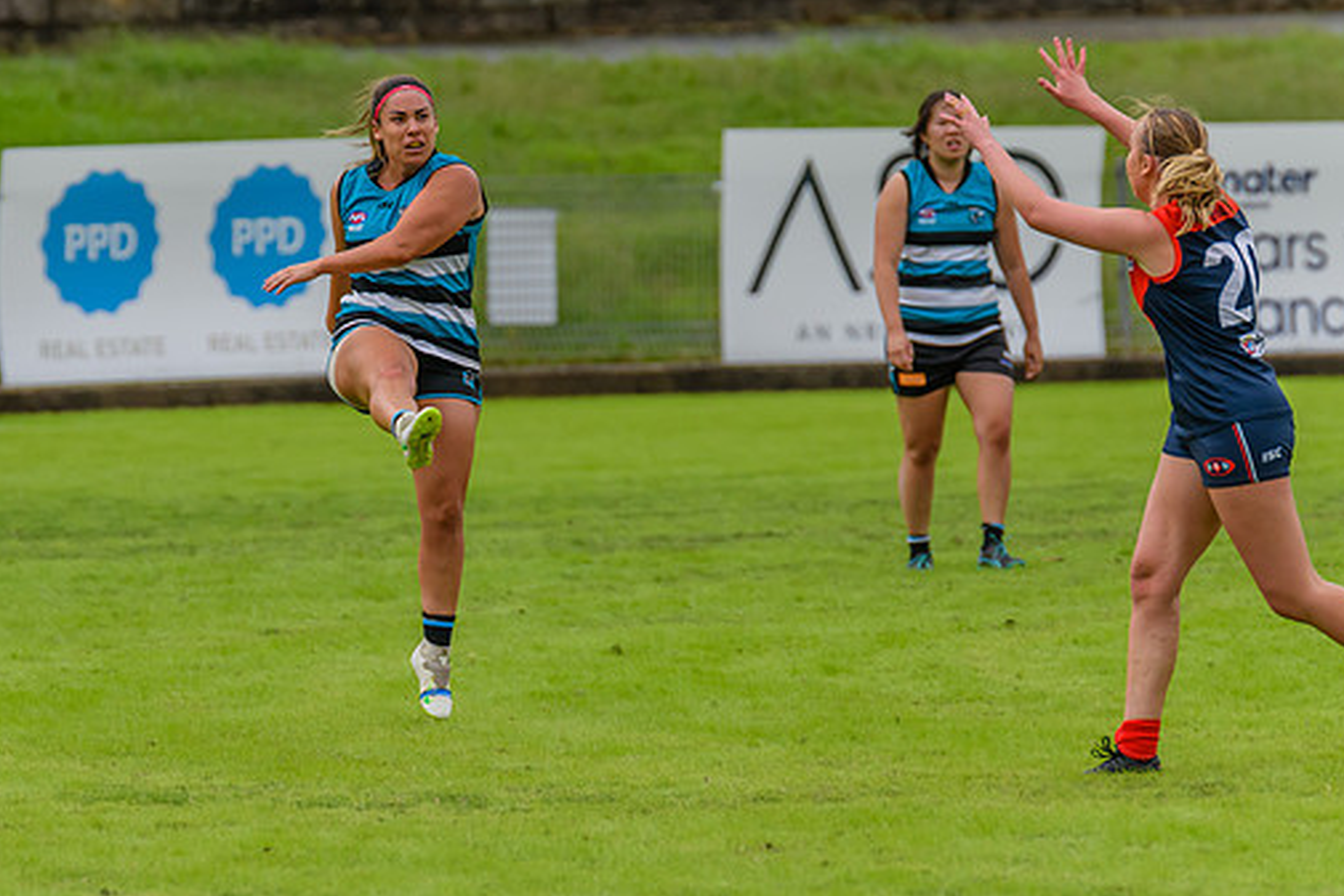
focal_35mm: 597
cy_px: 509
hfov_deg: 3.5
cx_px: 463
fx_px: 22293
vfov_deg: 2.3
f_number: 6.3
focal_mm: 380
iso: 800
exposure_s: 1/2000
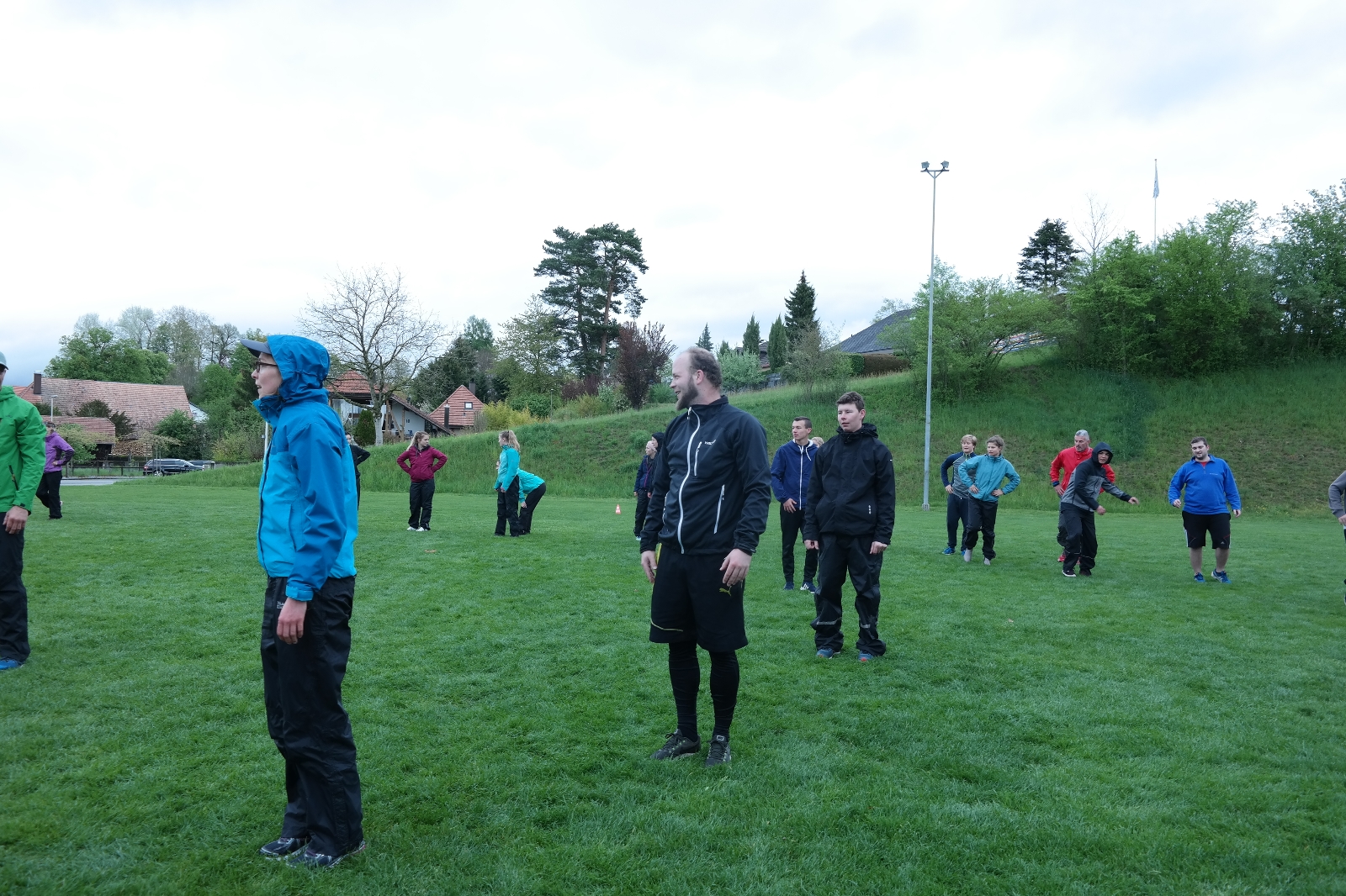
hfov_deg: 67.4
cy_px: 448
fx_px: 1009
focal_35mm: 27
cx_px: 673
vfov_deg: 47.9
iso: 100
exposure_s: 1/80
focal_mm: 18
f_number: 6.3
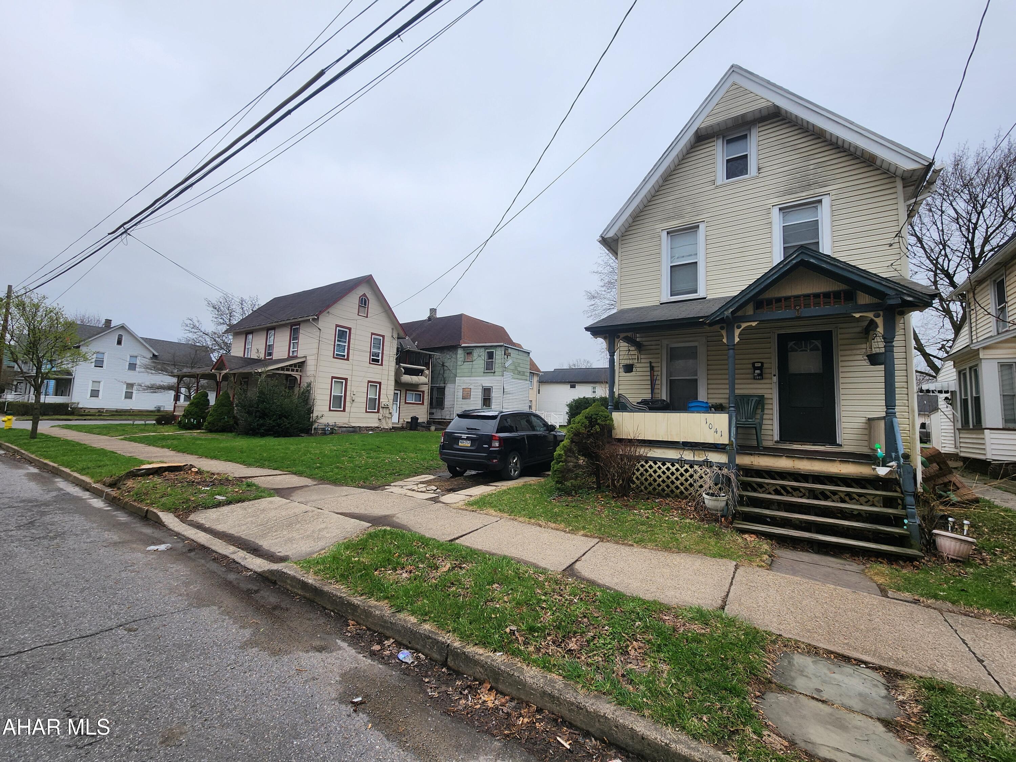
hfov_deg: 106.2
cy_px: 381
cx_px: 508
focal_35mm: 13
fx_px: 382
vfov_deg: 89.9
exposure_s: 1/562
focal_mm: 2.2
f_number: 2.2
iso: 50
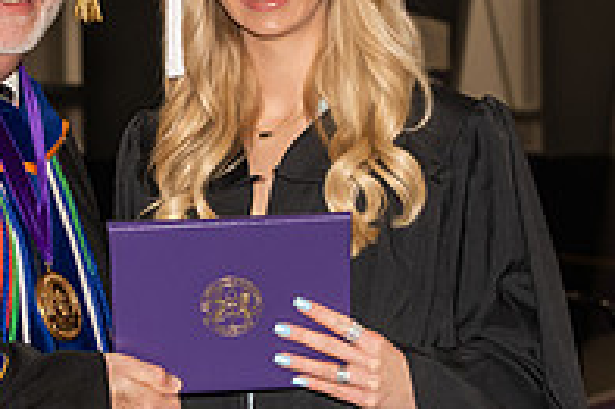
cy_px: 245
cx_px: 122
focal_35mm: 206
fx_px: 3516
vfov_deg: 6.7
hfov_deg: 10.0
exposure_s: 1/200
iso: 1000
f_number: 5.6
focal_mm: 70
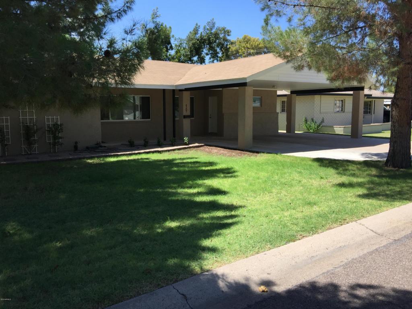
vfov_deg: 48.2
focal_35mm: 29
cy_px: 154
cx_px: 206
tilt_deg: -6.8
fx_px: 345
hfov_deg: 61.7
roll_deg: -0.6
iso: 32
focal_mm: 4.15
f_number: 2.2
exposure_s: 1/1199
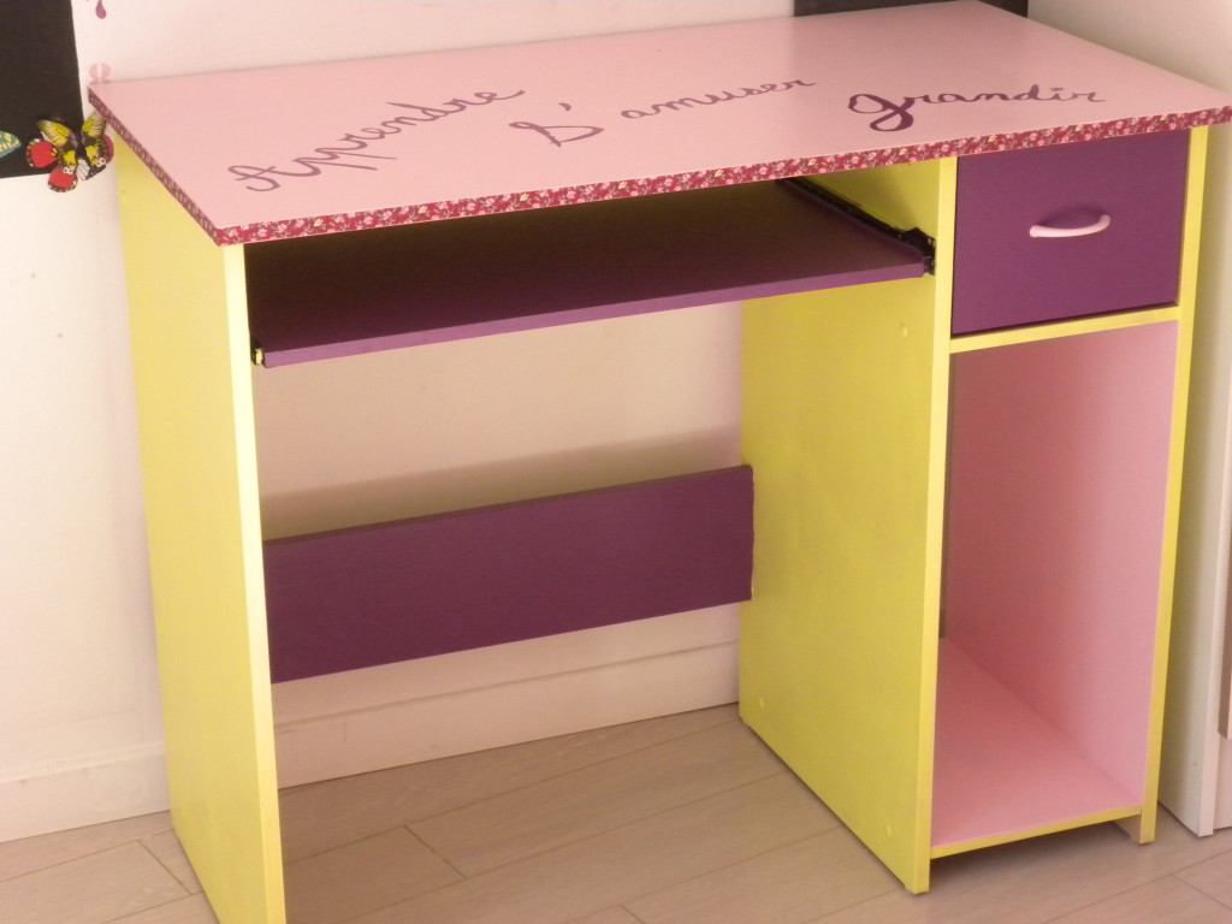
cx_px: 616
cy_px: 462
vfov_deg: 20.4
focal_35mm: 72
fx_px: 2563
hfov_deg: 27.0
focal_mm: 12.7
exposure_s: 1/144
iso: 400
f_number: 5
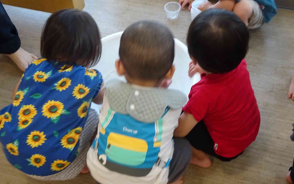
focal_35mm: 47
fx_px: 377
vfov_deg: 27.4
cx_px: 145
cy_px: 99
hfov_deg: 42.6
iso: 320
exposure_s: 1/50
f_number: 4
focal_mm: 7.3
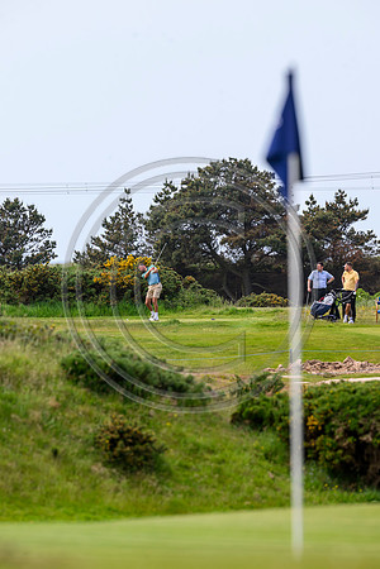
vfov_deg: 5.2
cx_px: 190
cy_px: 284
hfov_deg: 3.4
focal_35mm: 400
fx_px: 6333
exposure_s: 1/1250
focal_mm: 400
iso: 800
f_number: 7.1
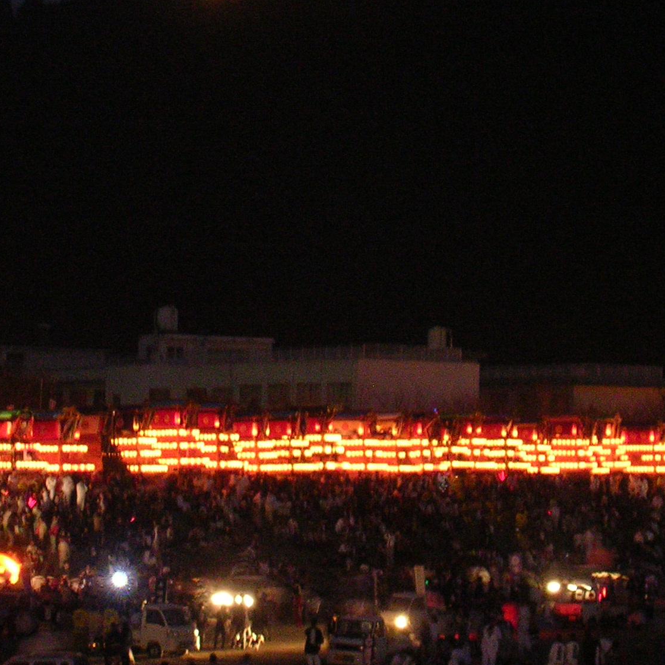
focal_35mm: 139
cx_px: 338
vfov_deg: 12.6
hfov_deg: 12.6
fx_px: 3021
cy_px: 262
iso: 200
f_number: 4.1
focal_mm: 13
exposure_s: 1.5
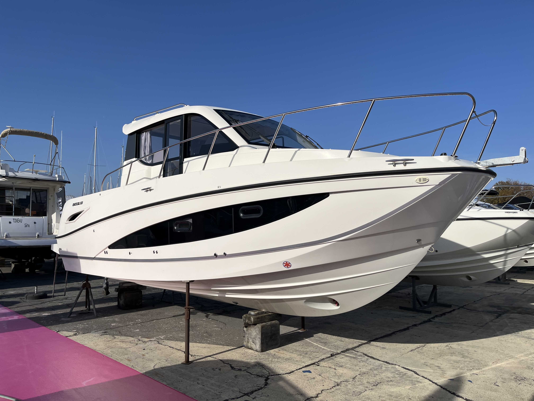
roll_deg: -0.4
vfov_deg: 53.1
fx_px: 401
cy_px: 200
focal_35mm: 26
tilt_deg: +2.6
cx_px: 267
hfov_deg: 67.3
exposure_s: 1/9901
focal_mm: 5.1
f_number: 1.6
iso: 50
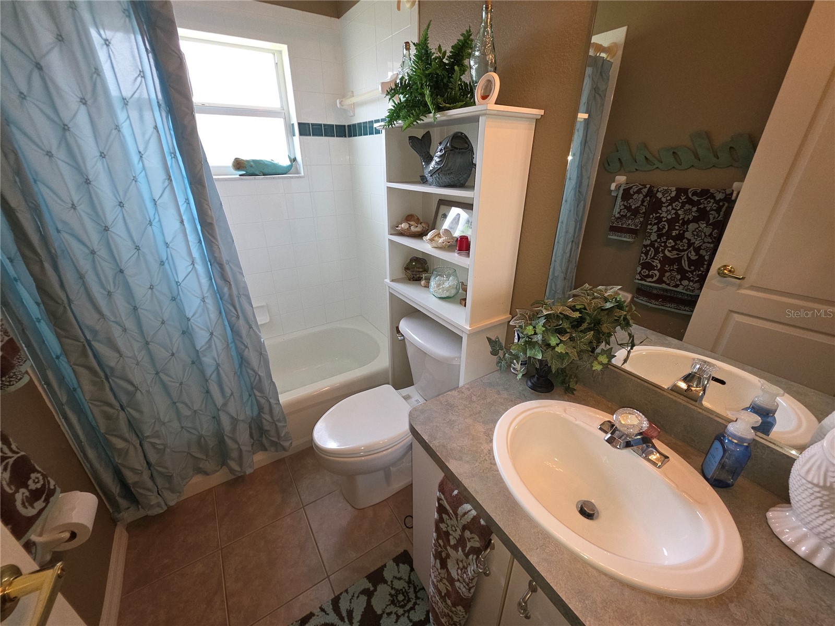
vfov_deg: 89.9
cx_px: 418
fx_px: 314
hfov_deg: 106.2
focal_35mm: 13
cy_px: 313
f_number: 1.9
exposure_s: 1/60
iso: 100
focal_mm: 2.2
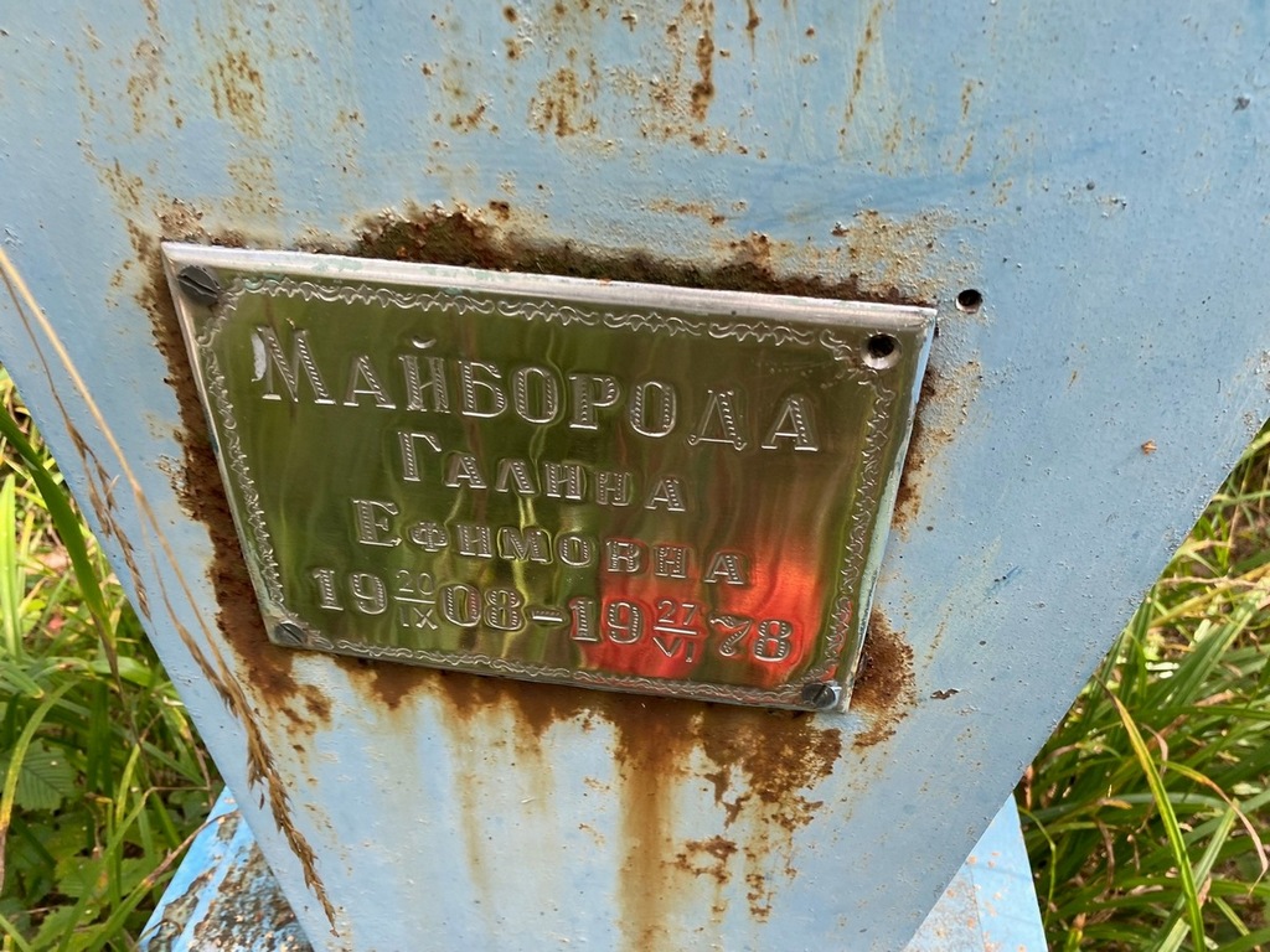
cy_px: 476
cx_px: 635
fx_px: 954
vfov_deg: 53.1
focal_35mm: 26
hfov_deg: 67.3
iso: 40
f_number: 1.8
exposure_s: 1/122
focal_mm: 4.25
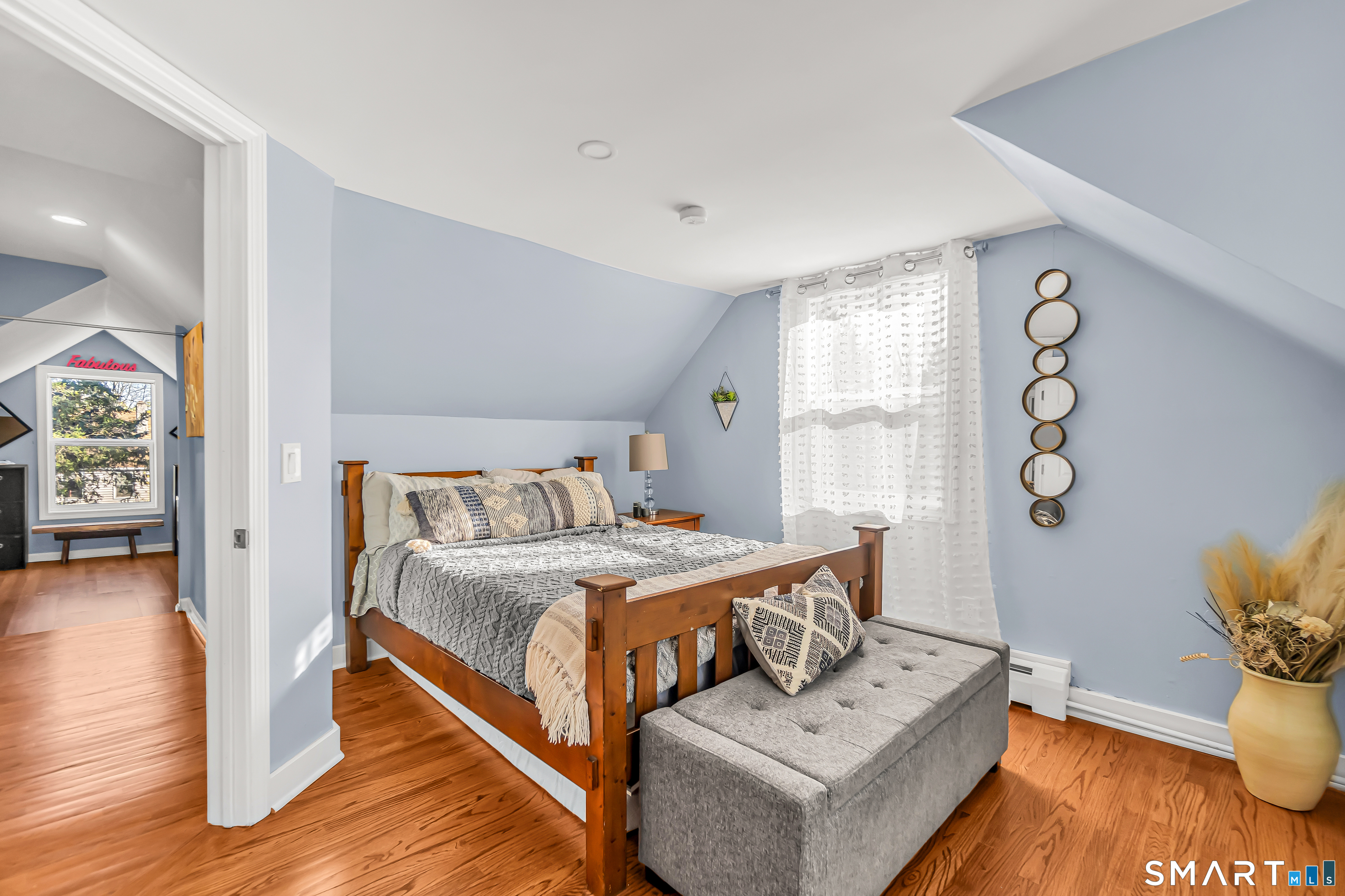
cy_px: 448
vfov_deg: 77.3
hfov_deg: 100.4
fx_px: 560
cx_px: 672
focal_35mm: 15
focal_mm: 10
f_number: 4
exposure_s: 1/500
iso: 160
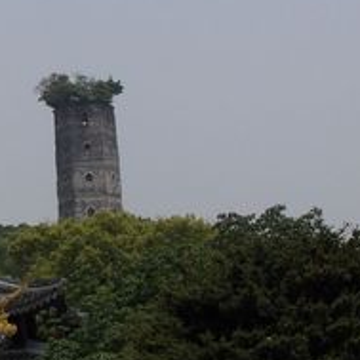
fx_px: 1588
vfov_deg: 12.9
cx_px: 36
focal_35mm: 135
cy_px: 107
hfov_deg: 12.8
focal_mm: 12.3
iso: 80
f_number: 6.7
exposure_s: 1/750
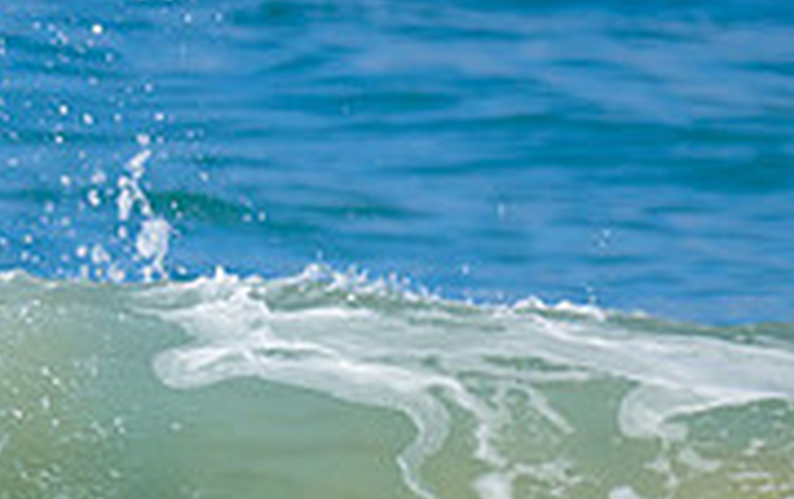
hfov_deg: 0.6
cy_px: 672
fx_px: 78106
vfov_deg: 0.4
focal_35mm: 3605
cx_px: -172
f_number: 6.3
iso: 400
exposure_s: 1/2000
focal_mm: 800
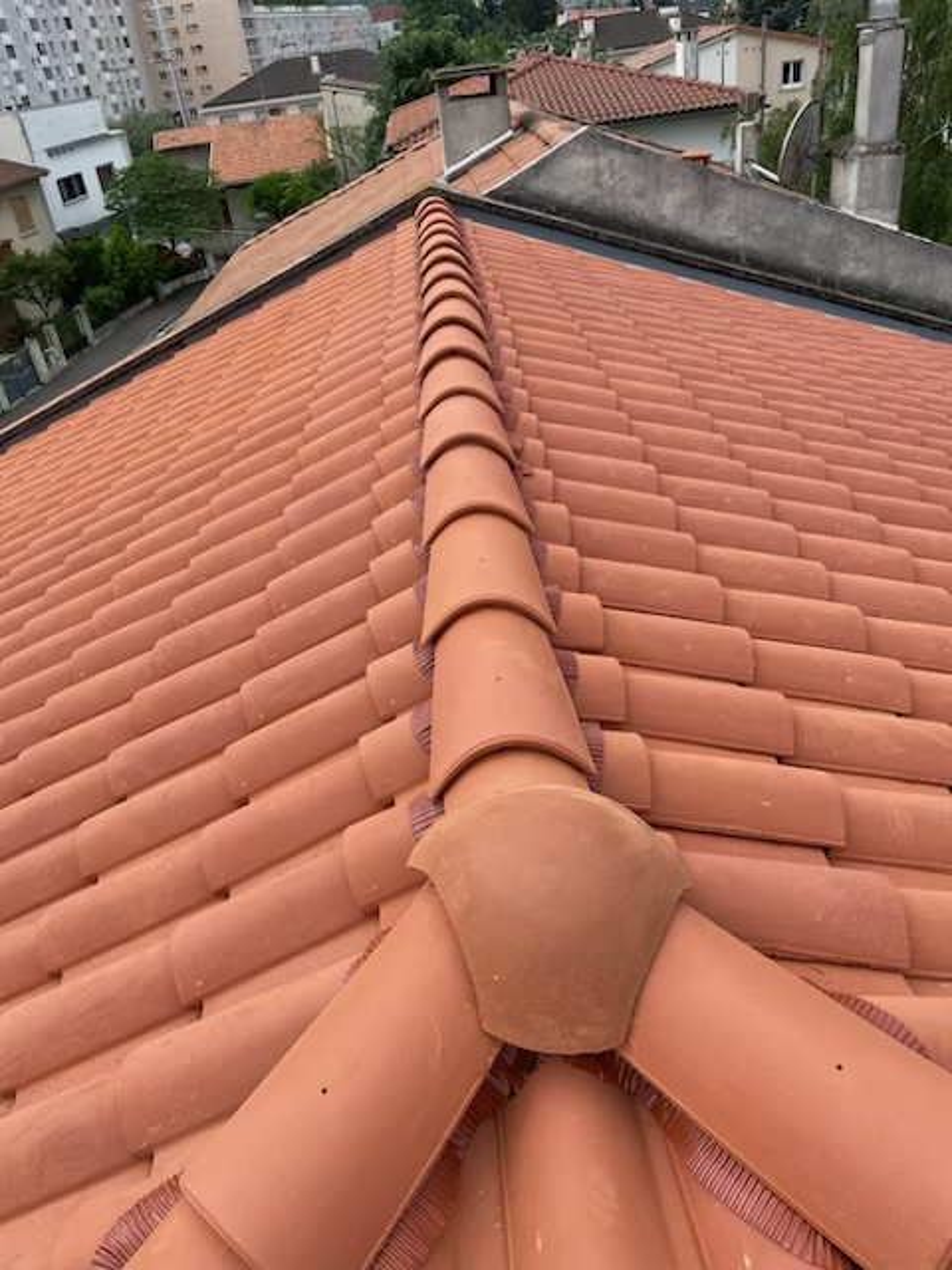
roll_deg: +10.3
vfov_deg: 67.3
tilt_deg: -32.9
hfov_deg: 53.1
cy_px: 635
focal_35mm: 26
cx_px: 476
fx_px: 953
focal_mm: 4.2
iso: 32
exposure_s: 1/3040
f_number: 1.6
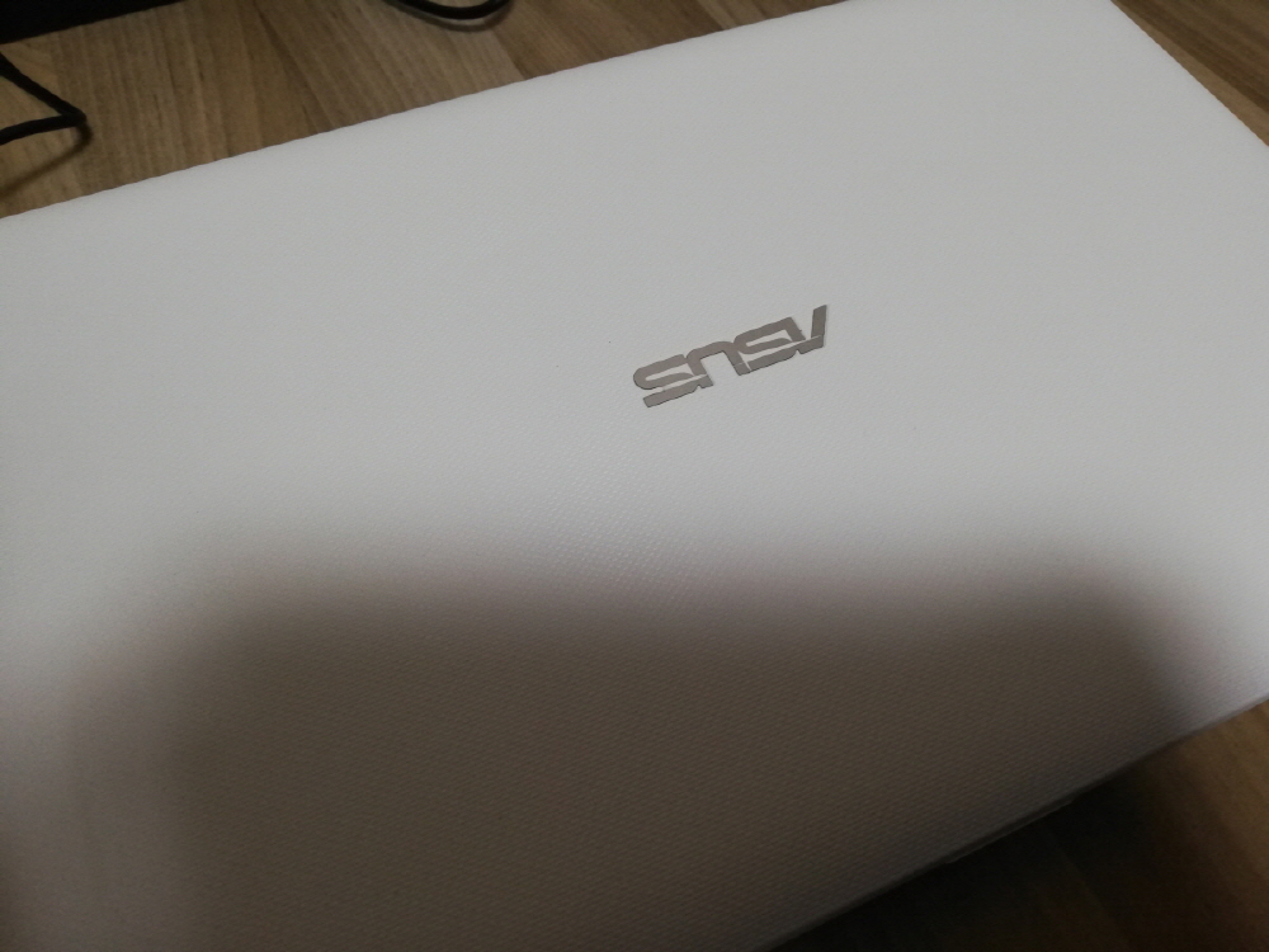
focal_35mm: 26
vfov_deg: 53.1
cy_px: 476
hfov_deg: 67.3
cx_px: 634
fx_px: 953
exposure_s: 1/30
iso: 200
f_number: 2.2
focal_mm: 3.81
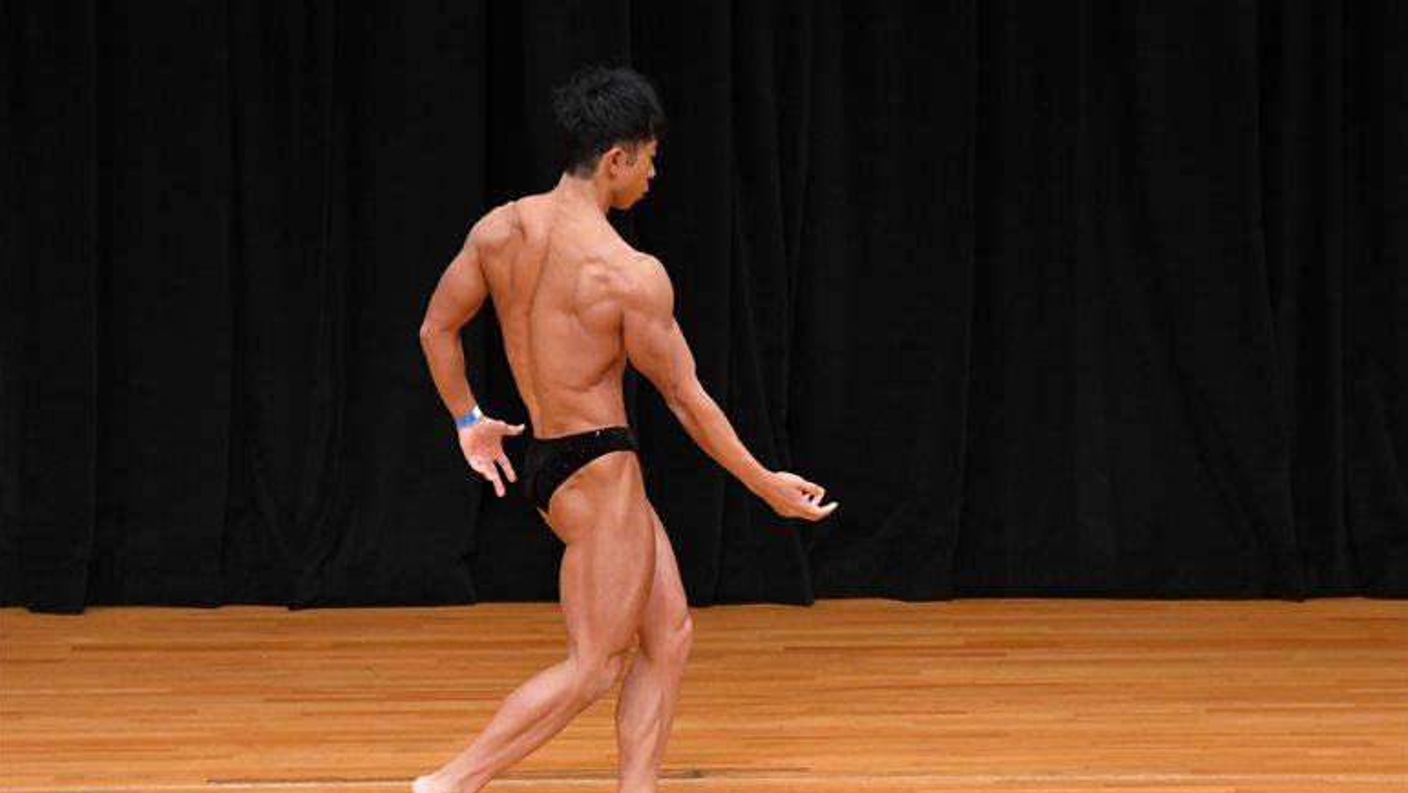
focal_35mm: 300
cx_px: 704
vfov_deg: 4.1
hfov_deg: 7.2
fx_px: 11202
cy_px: 457
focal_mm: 190
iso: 3200
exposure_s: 1/400
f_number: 5.6
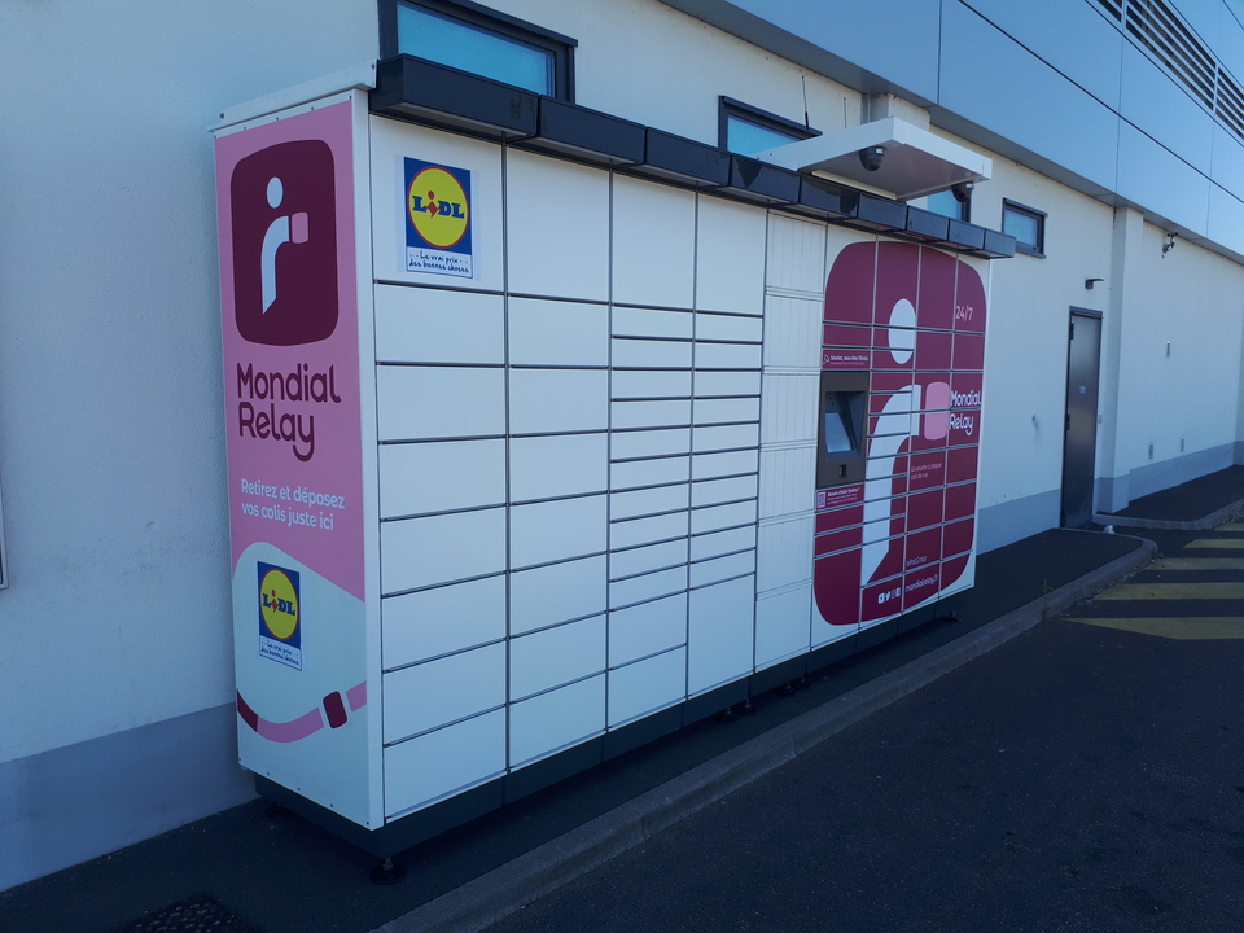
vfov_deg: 51.4
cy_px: 466
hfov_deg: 65.3
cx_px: 622
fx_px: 970
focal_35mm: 27
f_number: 1.9
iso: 40
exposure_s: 1/475
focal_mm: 3.6
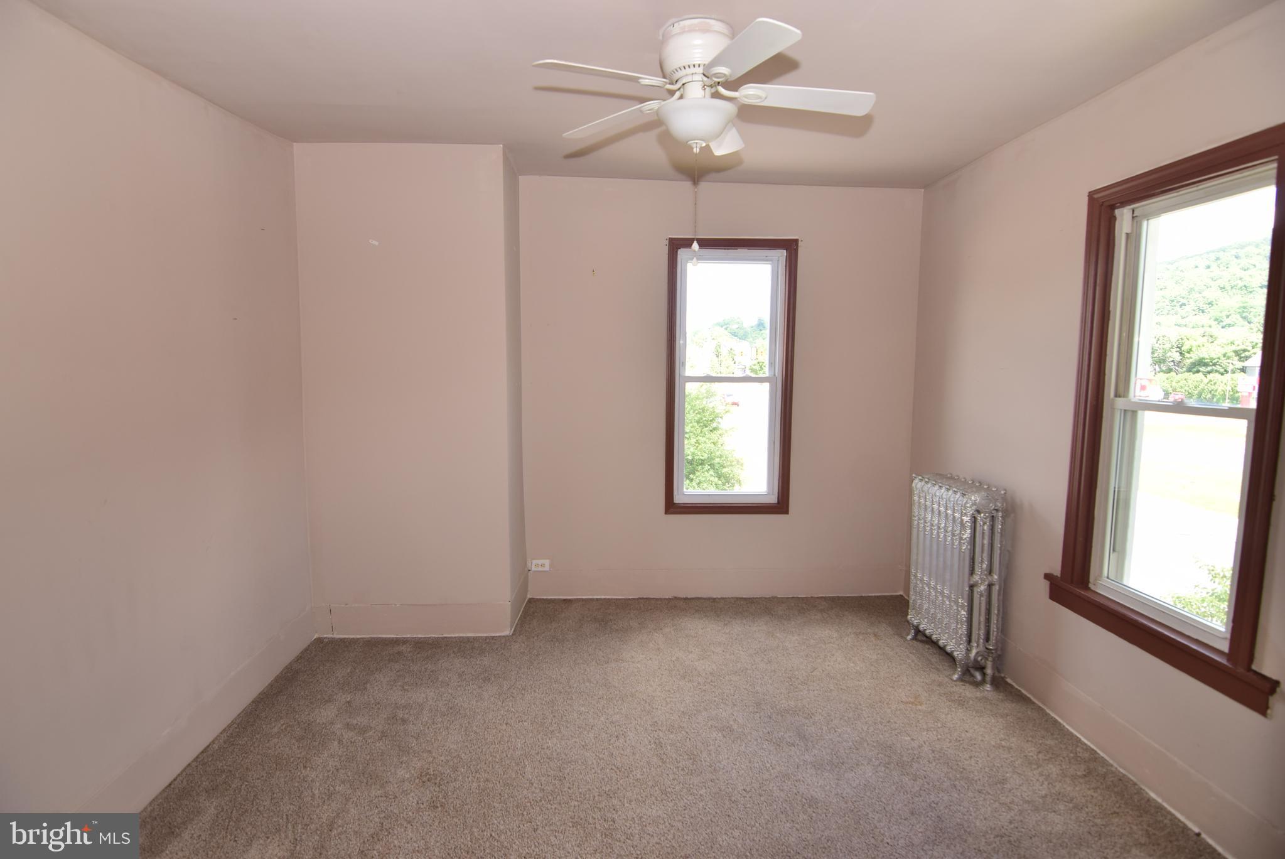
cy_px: 430
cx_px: 642
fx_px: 589
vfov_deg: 72.2
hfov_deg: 94.9
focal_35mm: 16
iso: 250
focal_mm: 11
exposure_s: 1/80
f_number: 5
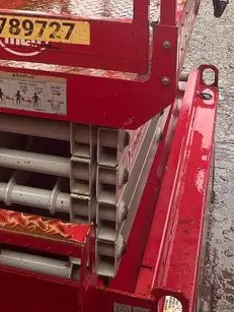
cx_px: 89
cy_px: -51
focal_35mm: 62
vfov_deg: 27.8
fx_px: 558
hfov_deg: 23.6
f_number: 1.5
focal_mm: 5.7
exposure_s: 1/342
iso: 50
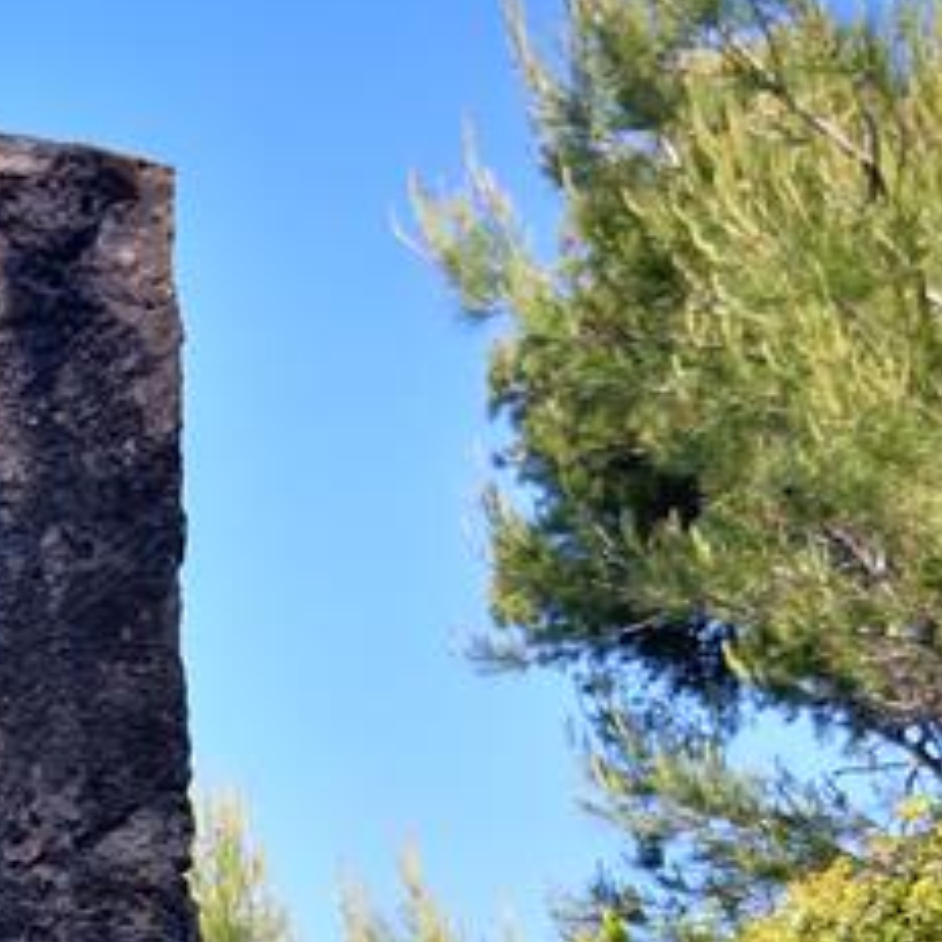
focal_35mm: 106
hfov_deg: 15.4
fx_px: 3264
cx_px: -387
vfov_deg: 15.2
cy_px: 1407
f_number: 1.6
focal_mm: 3.95
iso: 50
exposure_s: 1/657
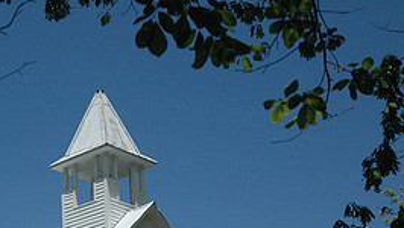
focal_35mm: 106
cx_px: 49
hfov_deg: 19.8
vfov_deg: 11.2
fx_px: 1138
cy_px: 281
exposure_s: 1/5000
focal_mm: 31
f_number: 4
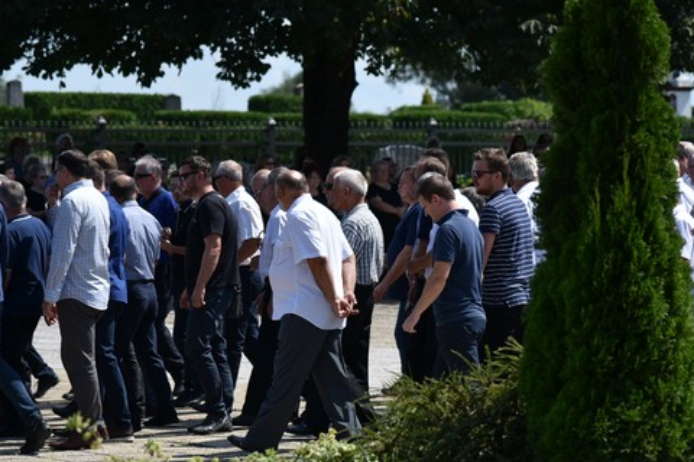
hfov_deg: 10.0
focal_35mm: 205
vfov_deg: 6.7
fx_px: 3952
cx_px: 356
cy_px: 217
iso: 320
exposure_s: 1/4000
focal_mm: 120
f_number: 4
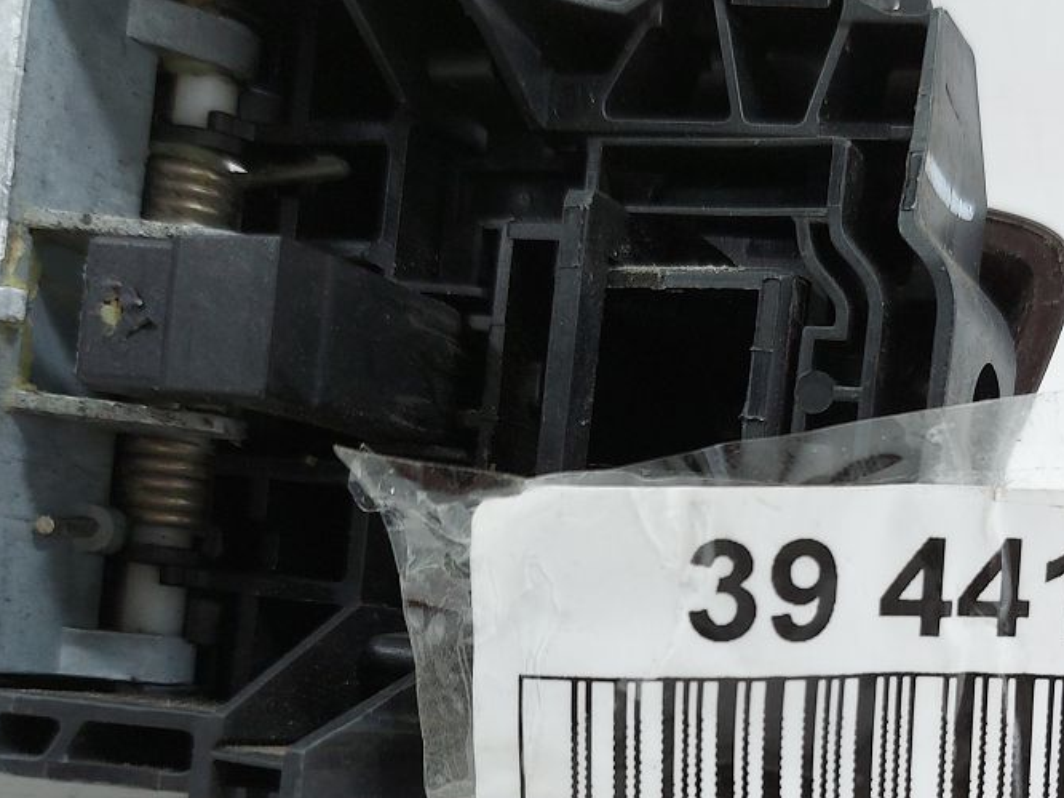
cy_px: 697
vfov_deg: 28.1
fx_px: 1536
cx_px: 812
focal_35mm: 50
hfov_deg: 37.2
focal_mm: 5.23
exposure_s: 1/50
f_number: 1.8
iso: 64
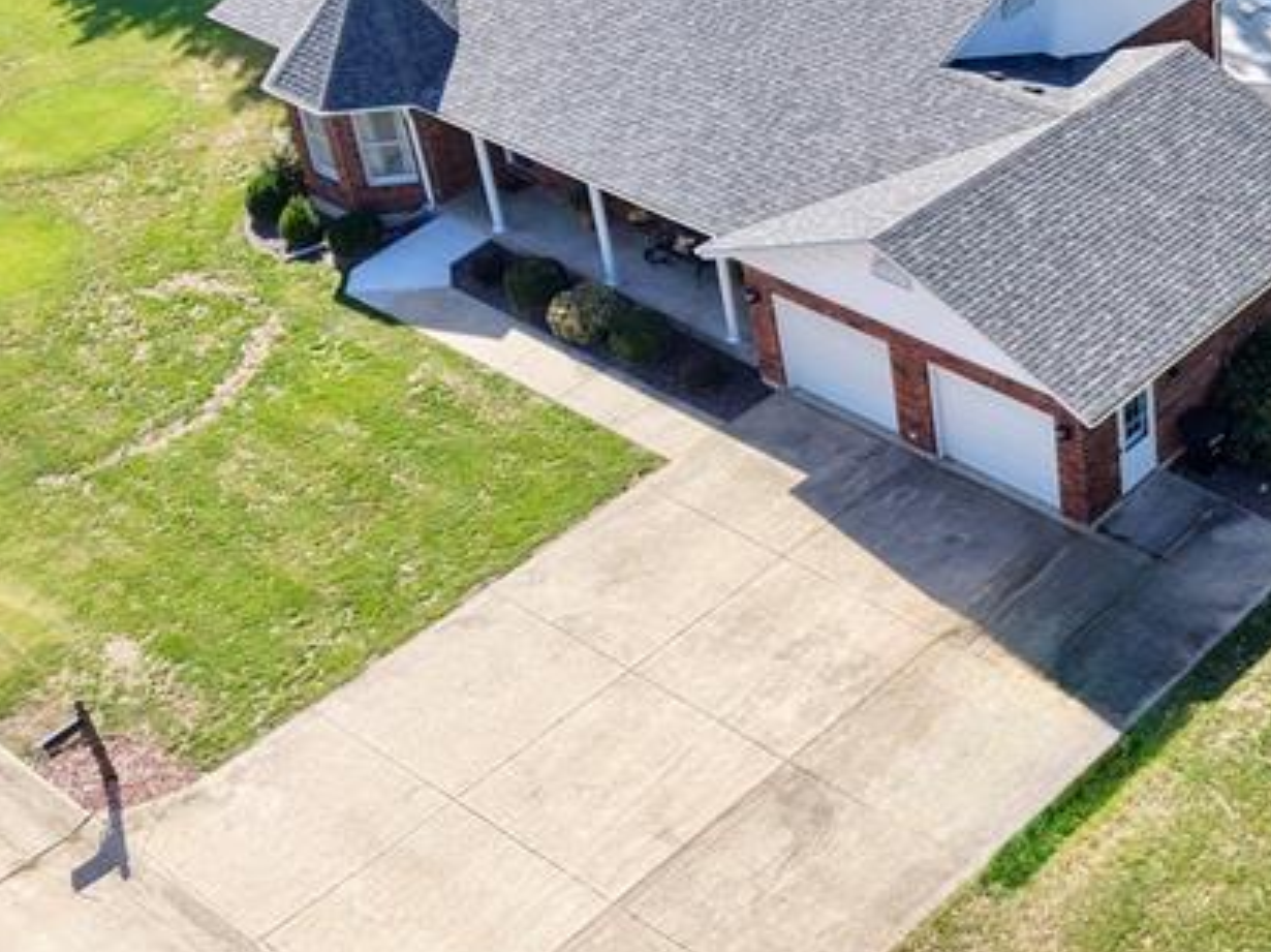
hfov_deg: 29.2
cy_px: 136
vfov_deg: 23.9
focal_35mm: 60
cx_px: 1386
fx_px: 2202
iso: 230
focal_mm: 8.67
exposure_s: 1/2000
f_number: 1.8
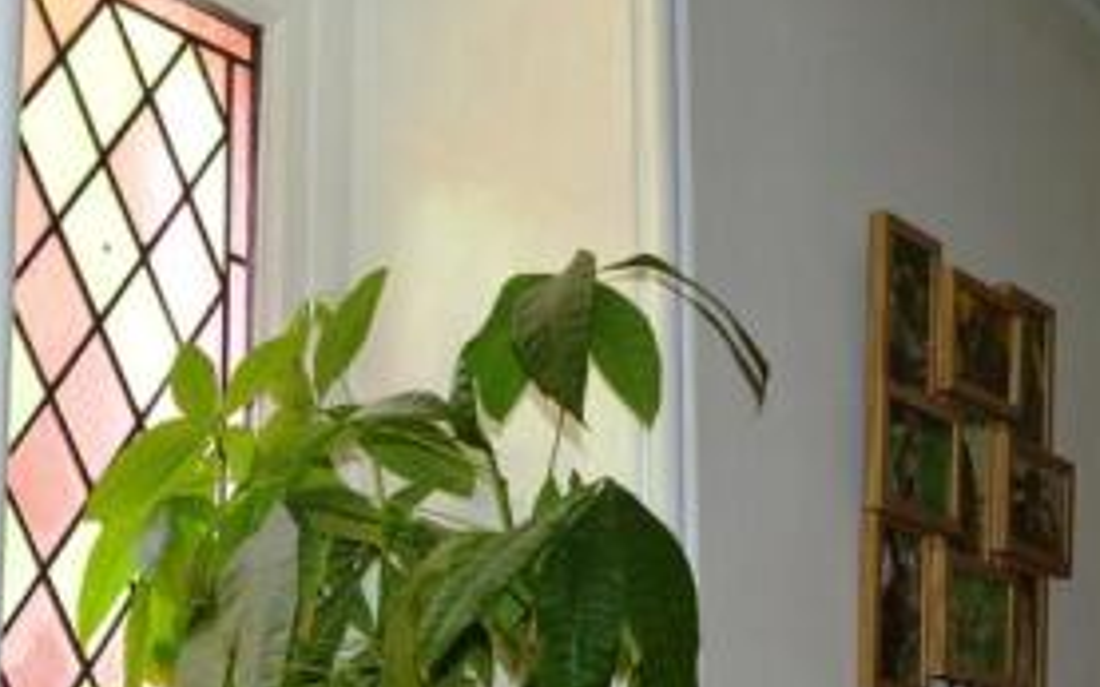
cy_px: 762
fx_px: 1948
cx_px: 286
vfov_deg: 19.2
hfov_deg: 31.0
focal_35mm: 65
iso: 800
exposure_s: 1/80
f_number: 5
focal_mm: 18
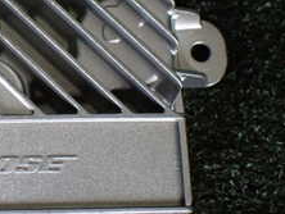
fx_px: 668
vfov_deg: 18.0
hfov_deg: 23.2
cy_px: 31
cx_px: 6
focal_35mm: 81
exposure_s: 1/125
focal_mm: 5.4
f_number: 2.3
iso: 800
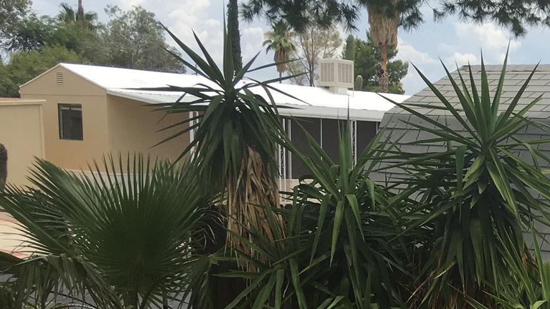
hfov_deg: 26.8
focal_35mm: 74
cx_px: 565
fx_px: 1079
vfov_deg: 15.7
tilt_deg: -12.1
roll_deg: -2.7
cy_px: 372
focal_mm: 4.15
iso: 25
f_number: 2.2
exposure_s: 1/1538
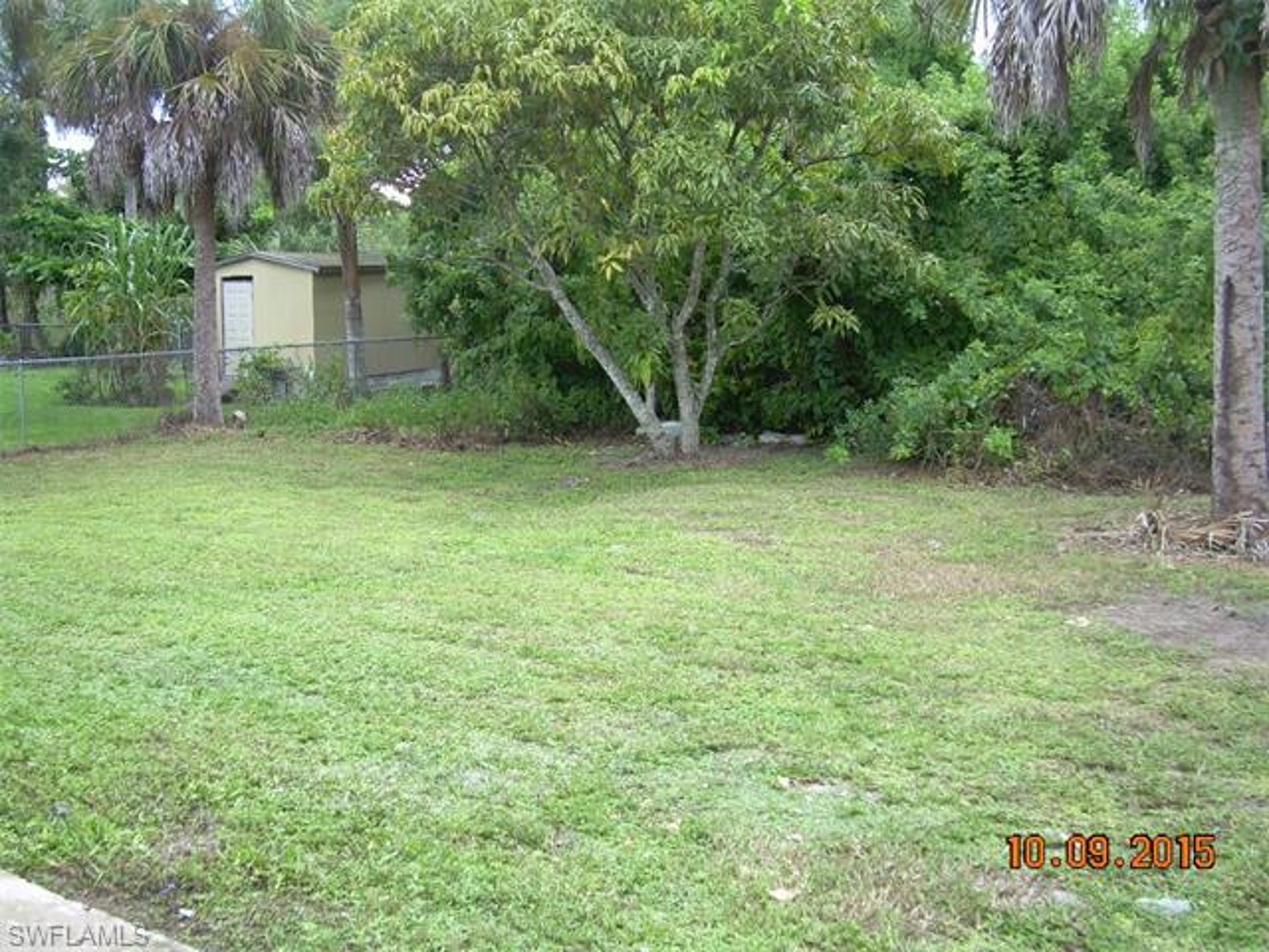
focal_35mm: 38
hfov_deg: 49.0
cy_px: 476
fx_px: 1393
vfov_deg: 37.7
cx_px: 634
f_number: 2.8
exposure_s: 1/149
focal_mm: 6.3
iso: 50
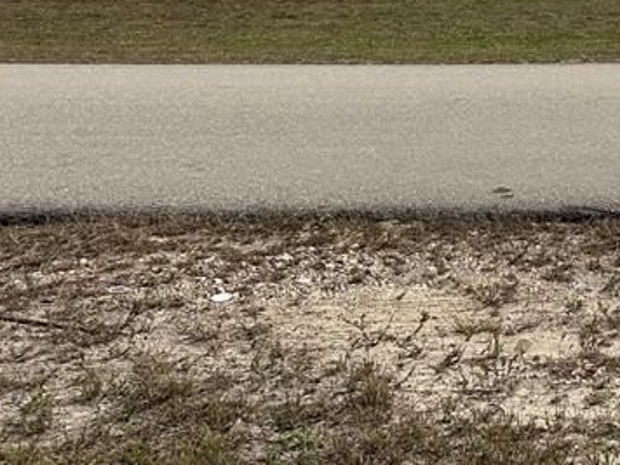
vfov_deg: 19.7
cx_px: 876
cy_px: -134
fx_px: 1236
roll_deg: -0.4
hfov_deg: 23.6
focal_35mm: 69
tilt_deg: +4.0
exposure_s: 1/13699
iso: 80
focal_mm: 6.86
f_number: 1.78
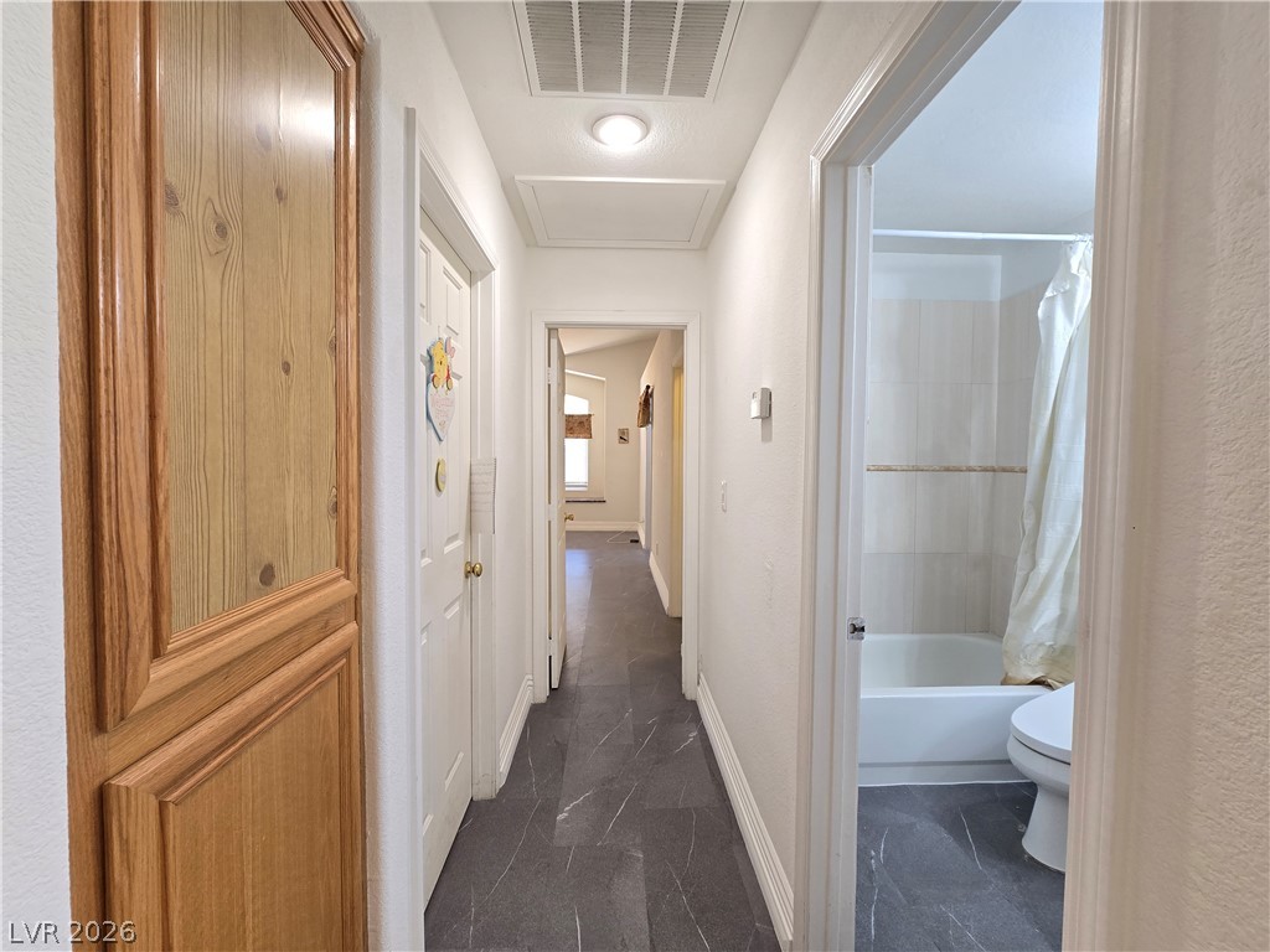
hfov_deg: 106.2
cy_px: 476
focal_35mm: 13
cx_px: 635
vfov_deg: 89.9
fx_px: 477
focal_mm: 2.2
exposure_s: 1/60
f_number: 2.2
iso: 200
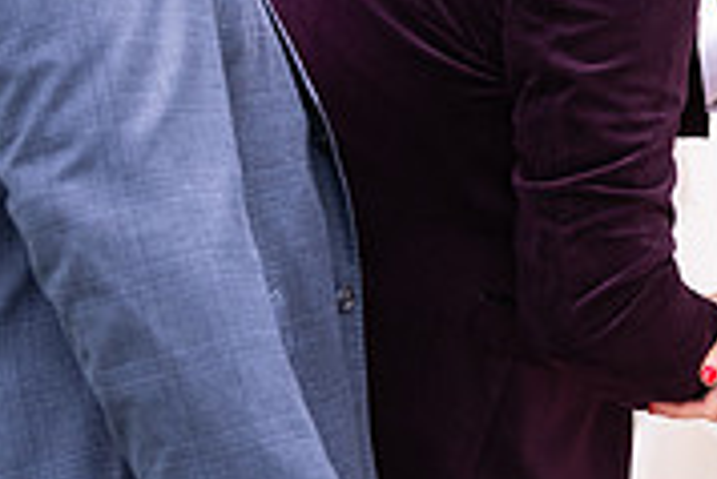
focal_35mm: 124
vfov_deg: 11.0
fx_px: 2472
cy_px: -10
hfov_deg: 16.4
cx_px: 584
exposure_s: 1/1600
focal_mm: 38
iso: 250
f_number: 3.5
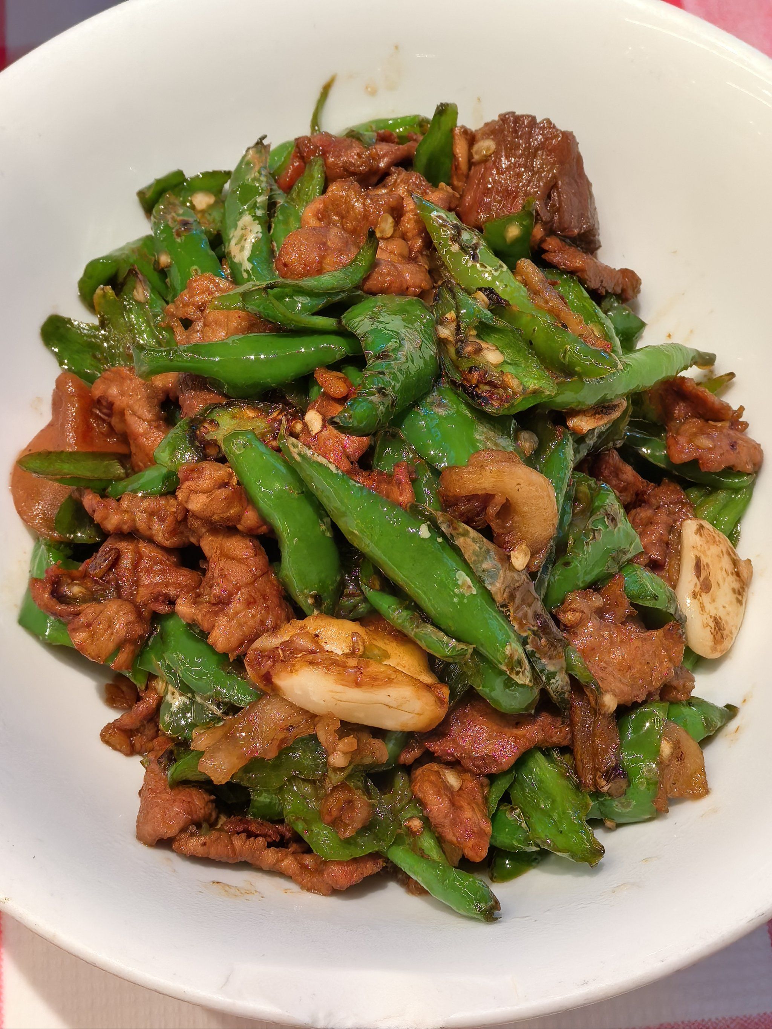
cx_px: 386
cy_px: 514
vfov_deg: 37.5
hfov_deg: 28.6
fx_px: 1517
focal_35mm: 51
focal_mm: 5.75
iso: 200
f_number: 2.8
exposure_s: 1/100
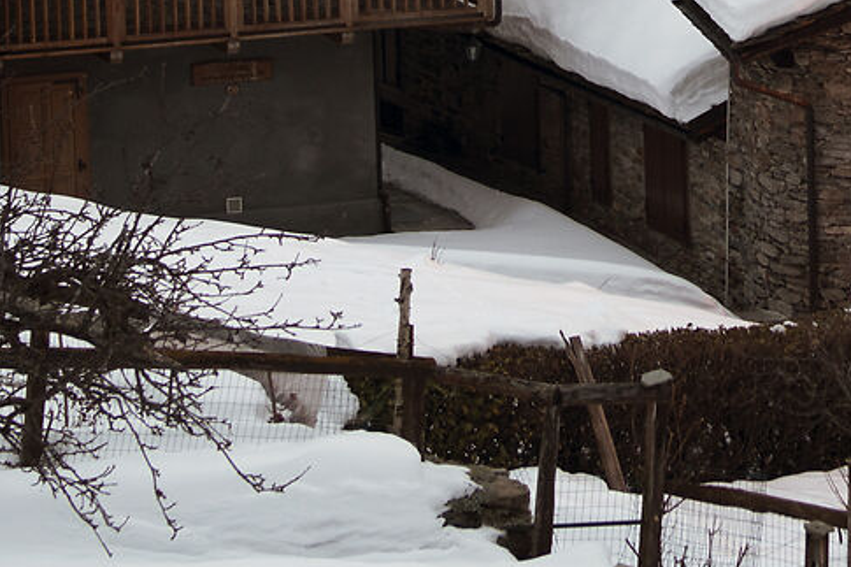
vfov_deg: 6.8
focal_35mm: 198
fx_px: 4679
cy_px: -260
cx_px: 939
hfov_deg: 10.3
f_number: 2.8
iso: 160
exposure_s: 1/15
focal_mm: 40
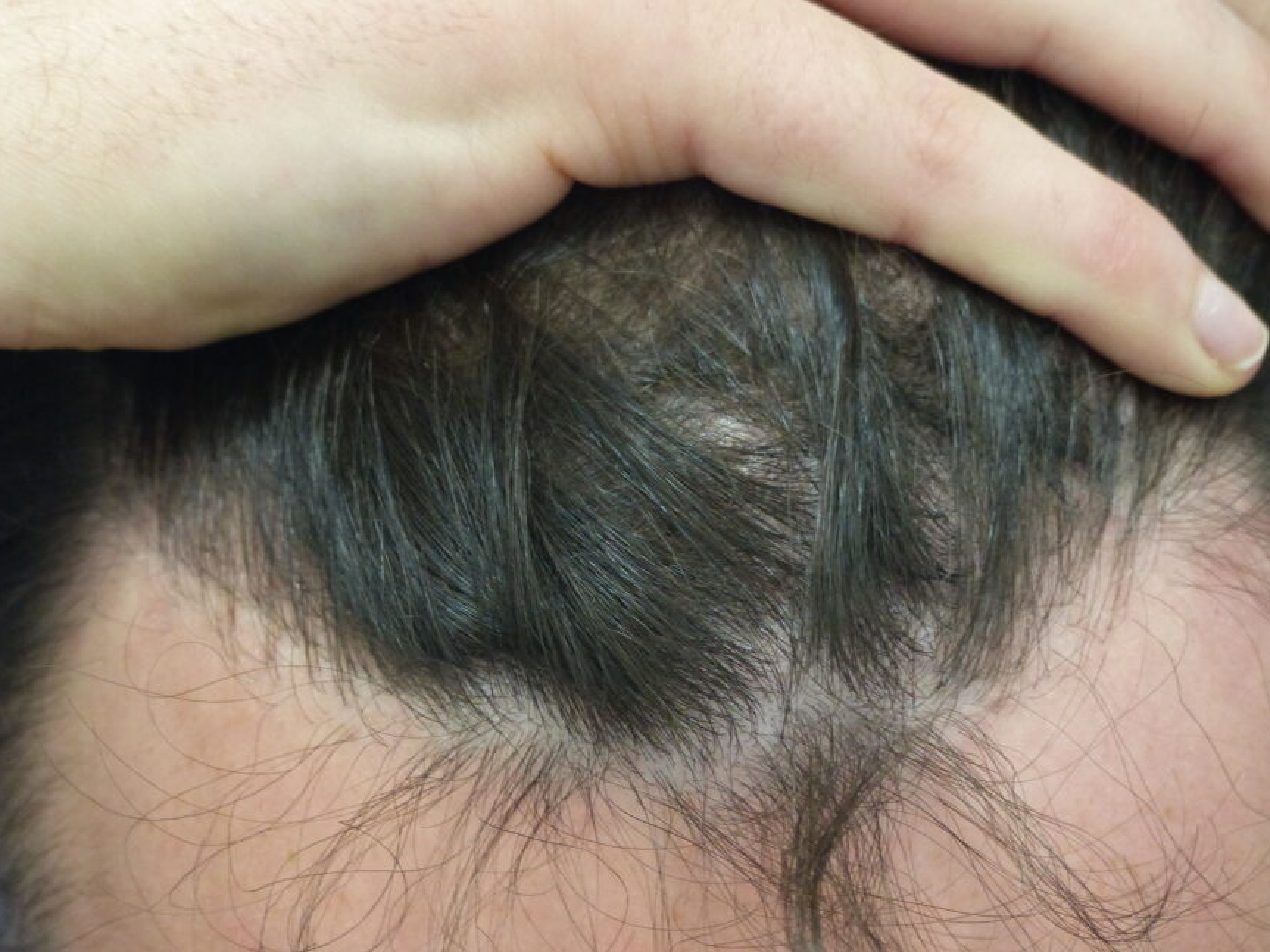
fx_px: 20763
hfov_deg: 3.5
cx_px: 596
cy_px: 436
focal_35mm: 566
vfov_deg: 2.6
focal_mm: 85.8
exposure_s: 1/60
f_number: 2.8
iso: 400
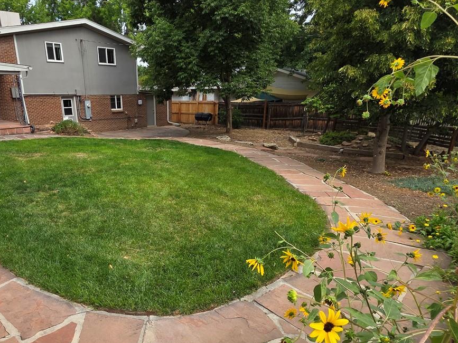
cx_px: 182
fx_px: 317
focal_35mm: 24
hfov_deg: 70.8
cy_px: 212
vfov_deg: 56.2
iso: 40
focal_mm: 2.2
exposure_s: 1/1076
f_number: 1.9
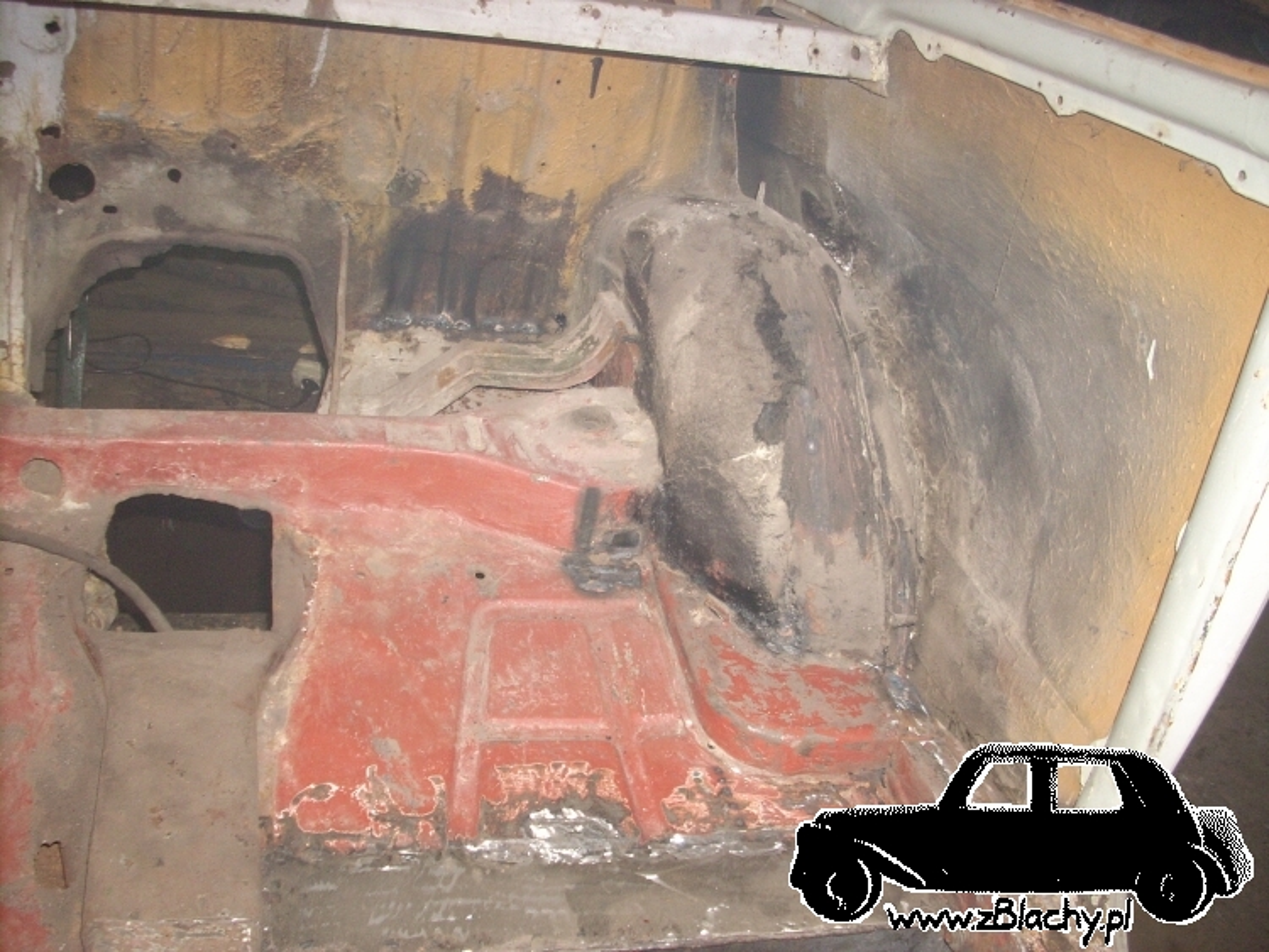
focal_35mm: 37
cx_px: 634
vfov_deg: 38.7
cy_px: 476
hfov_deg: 50.1
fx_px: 1357
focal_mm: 6.2
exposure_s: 1/60
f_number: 2.8
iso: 200
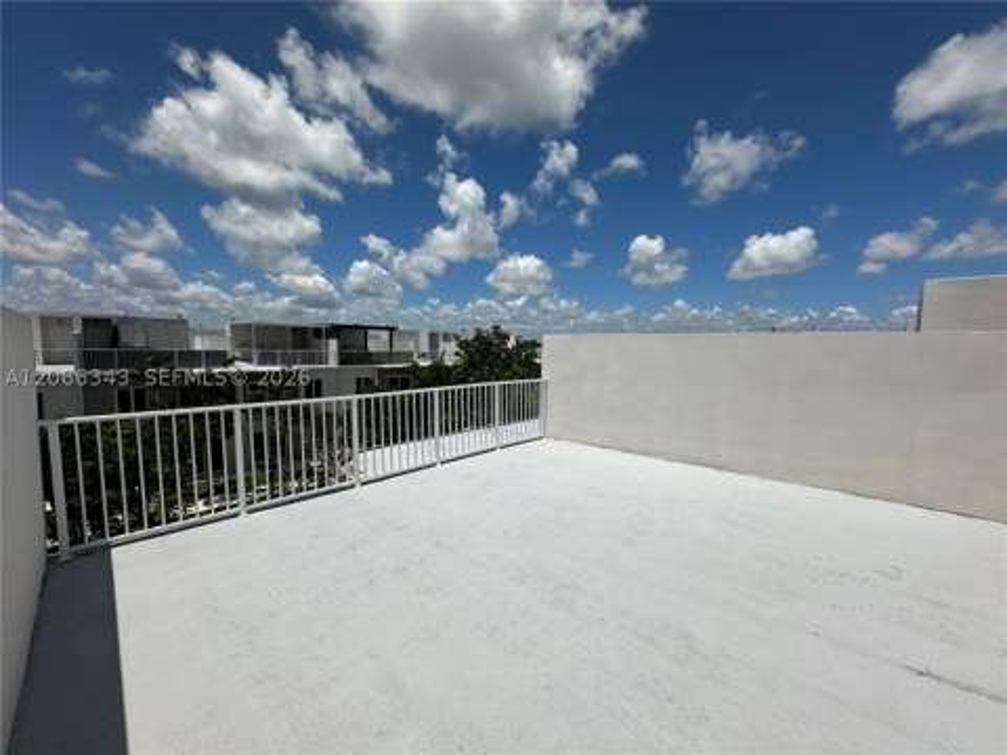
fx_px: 407
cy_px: 378
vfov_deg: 85.7
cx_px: 504
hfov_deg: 102.1
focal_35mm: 14
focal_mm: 2.22
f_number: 2.2
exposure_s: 1/6897
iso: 50
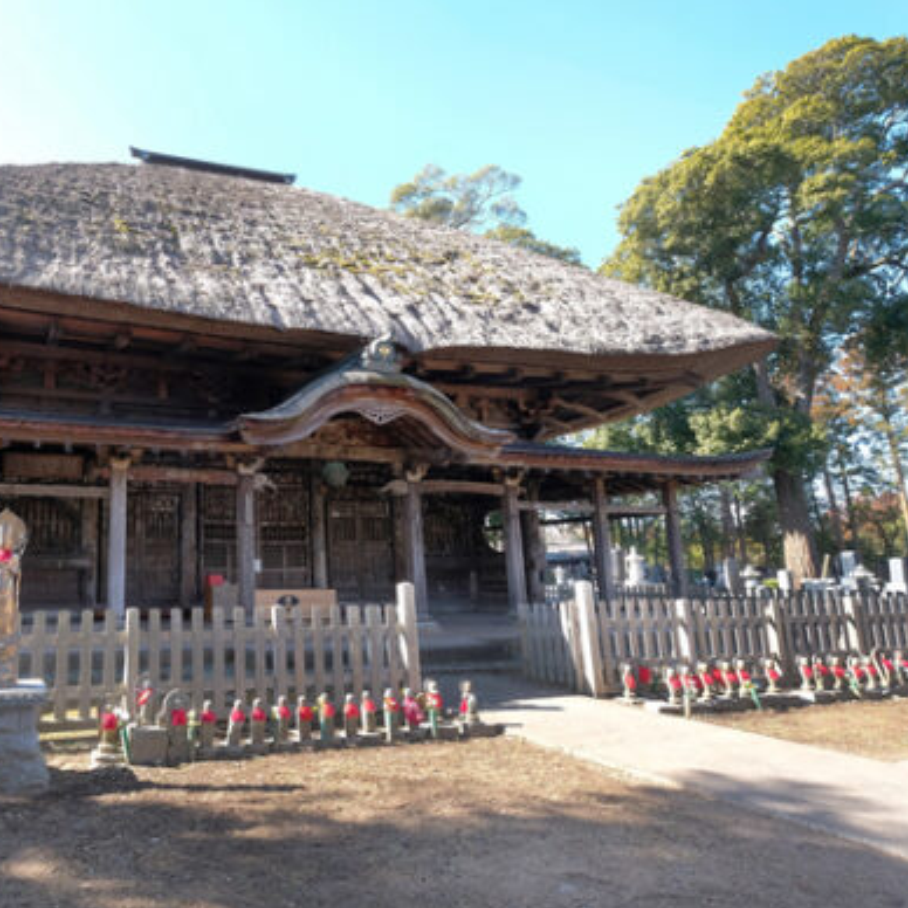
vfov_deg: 72.1
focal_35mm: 21
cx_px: 218
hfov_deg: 67.2
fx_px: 623
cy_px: 445
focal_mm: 10.5
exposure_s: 1/56
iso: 200
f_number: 7.1
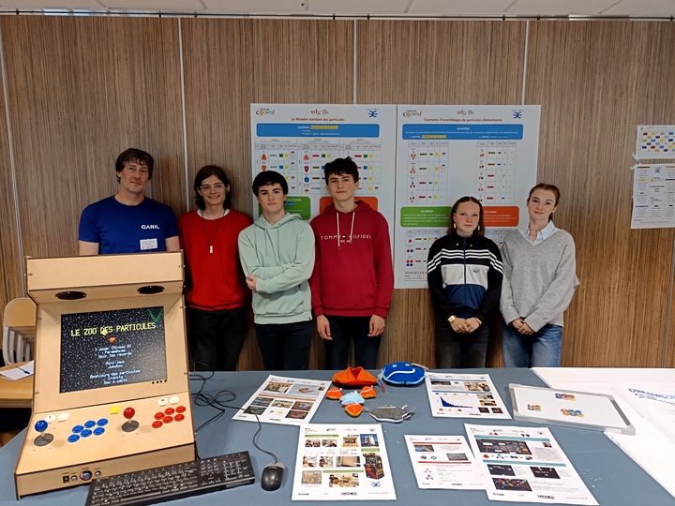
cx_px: 338
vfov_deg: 56.8
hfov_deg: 71.6
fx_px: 468
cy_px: 253
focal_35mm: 24
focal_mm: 5.31
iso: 792
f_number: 1.7
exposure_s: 1/50
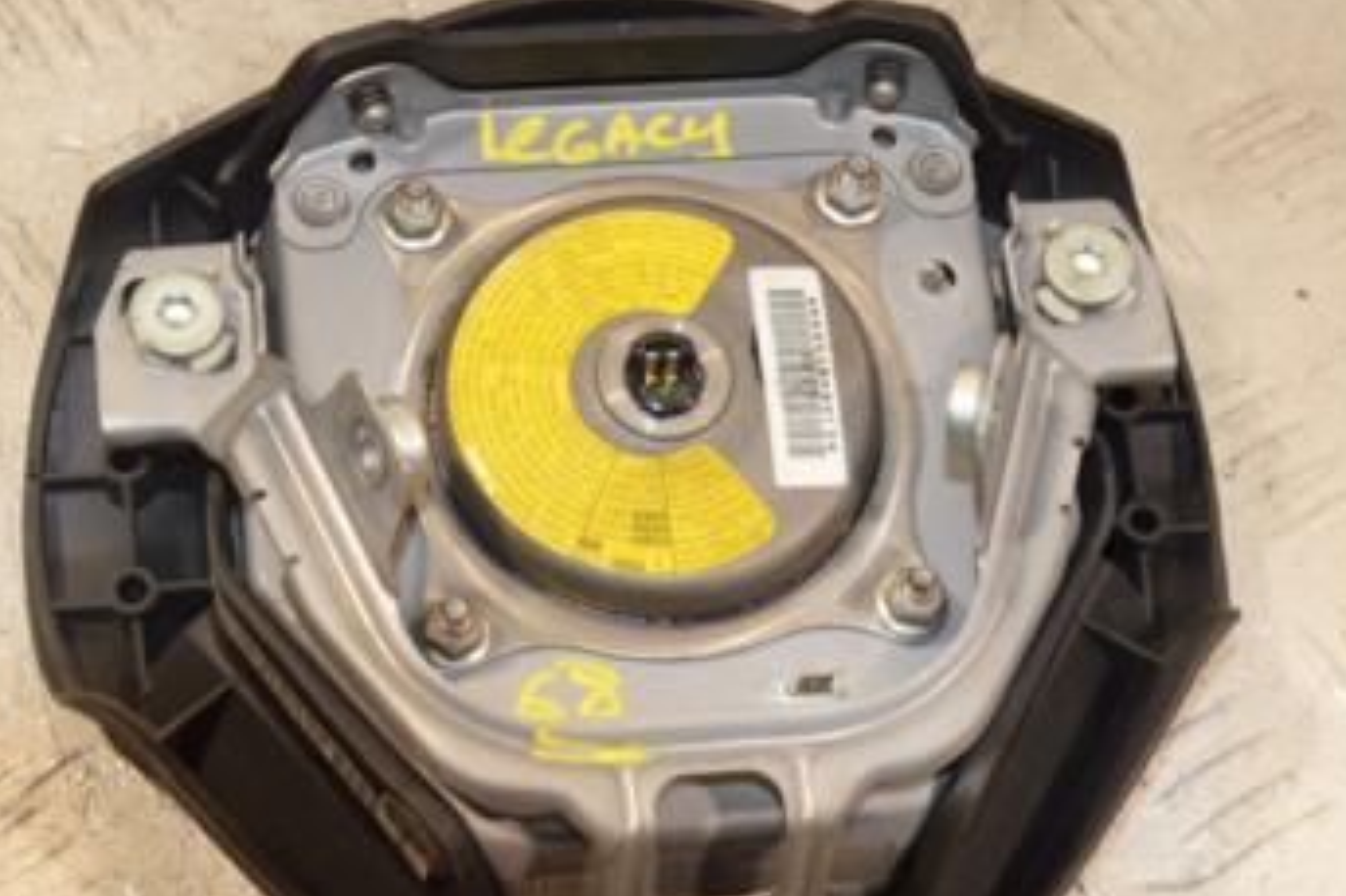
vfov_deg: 15.3
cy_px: 567
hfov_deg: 22.9
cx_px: 693
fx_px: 3326
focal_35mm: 89
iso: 1600
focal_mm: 34
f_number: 8
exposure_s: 1/200
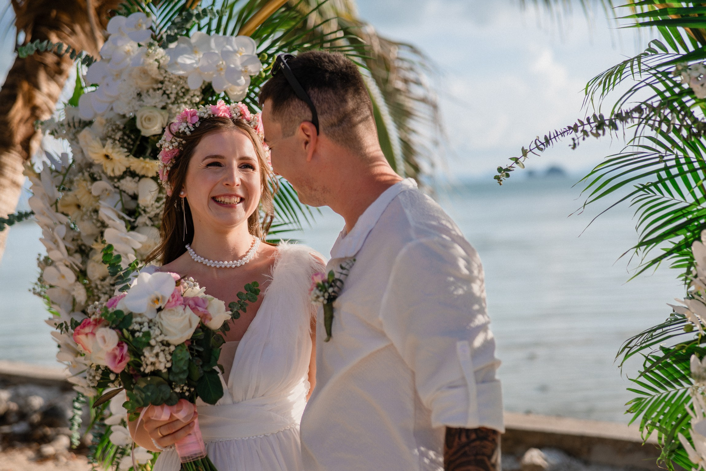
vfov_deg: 26.5
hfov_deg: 38.9
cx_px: 353
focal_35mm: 51
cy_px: 236
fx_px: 1000
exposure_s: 1/3200
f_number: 2.2
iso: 320
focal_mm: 50
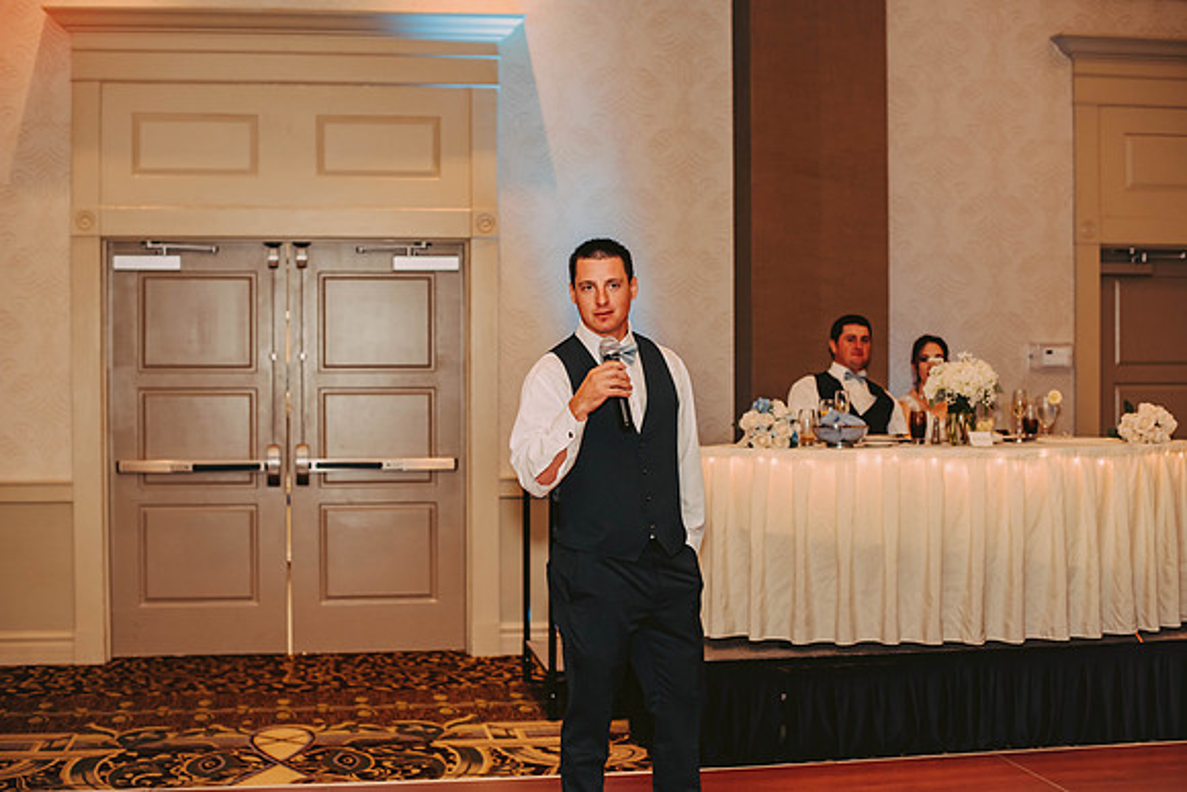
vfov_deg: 27.0
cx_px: 594
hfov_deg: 39.6
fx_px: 1649
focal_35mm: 50
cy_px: 396
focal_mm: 50
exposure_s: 1/125
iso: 800
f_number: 2.5
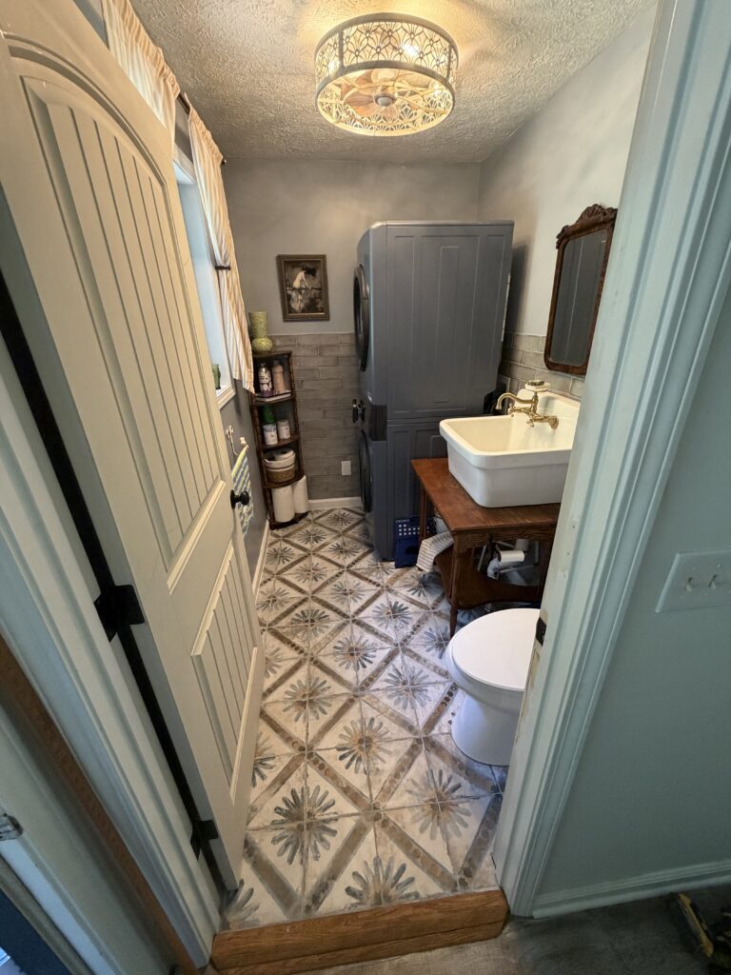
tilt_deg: -24.7
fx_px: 394
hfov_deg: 85.7
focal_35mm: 14
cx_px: 366
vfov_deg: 102.1
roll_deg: +1.7
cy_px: 488
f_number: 2.2
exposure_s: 1/60
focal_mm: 2.22
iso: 320
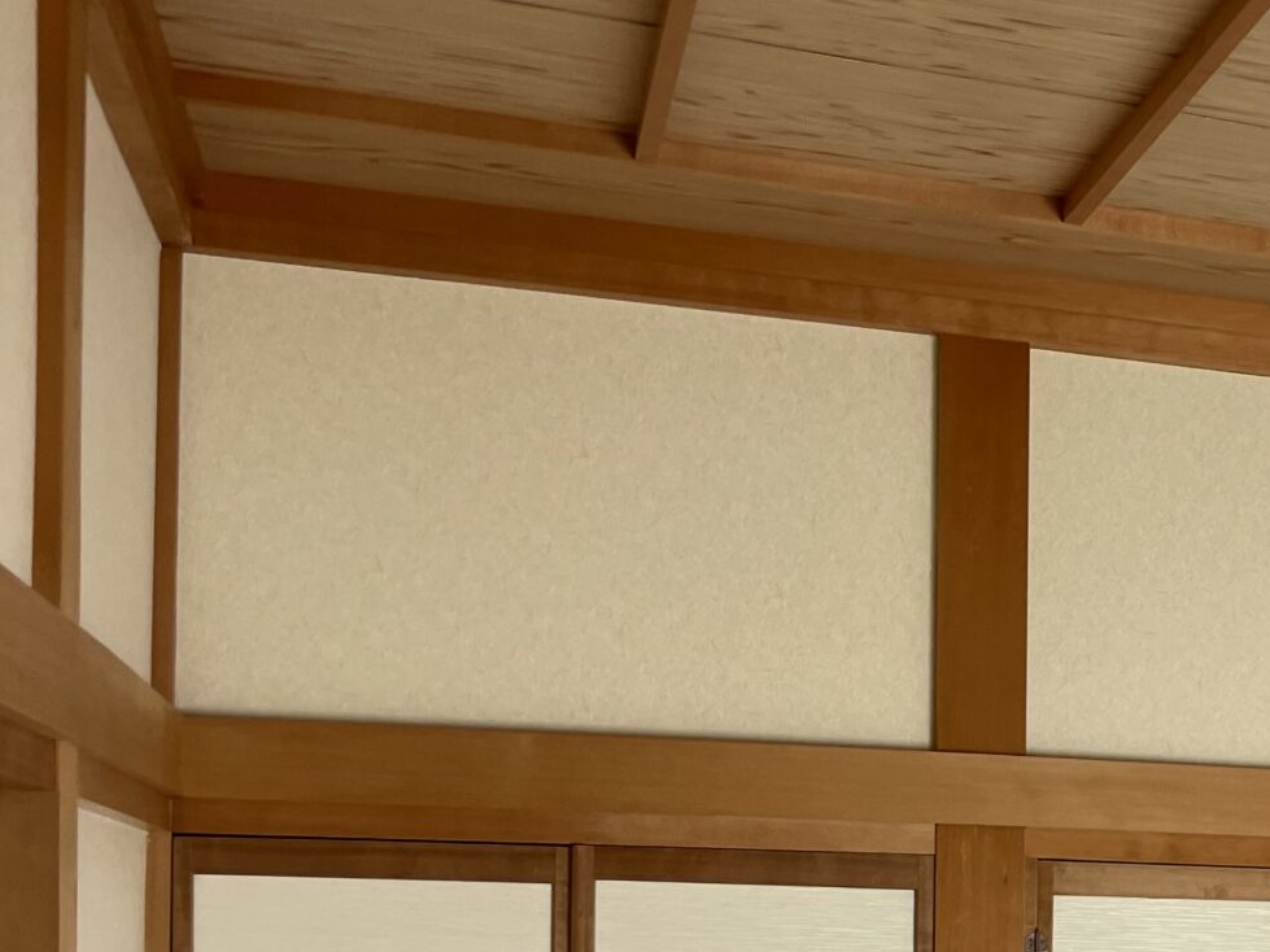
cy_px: 1008
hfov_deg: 25.0
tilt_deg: -0.1
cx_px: 1618
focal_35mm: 68
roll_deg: +0.0
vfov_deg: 20.7
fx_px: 2494
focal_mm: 4.2
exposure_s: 1/121
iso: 40
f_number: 1.6
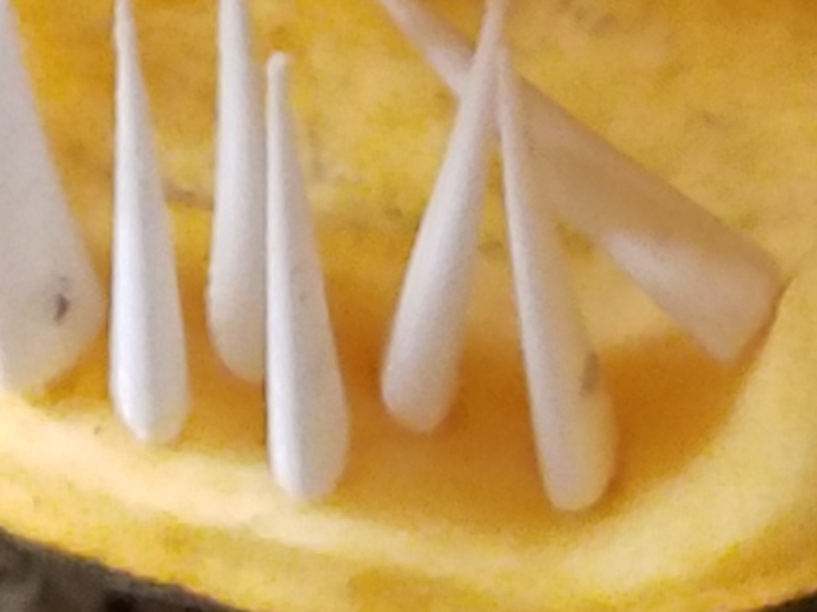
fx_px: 4625
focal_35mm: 196
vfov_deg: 7.0
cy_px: -971
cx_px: 454
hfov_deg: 10.1
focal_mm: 4.2
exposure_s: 1/24
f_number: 1.7
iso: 160
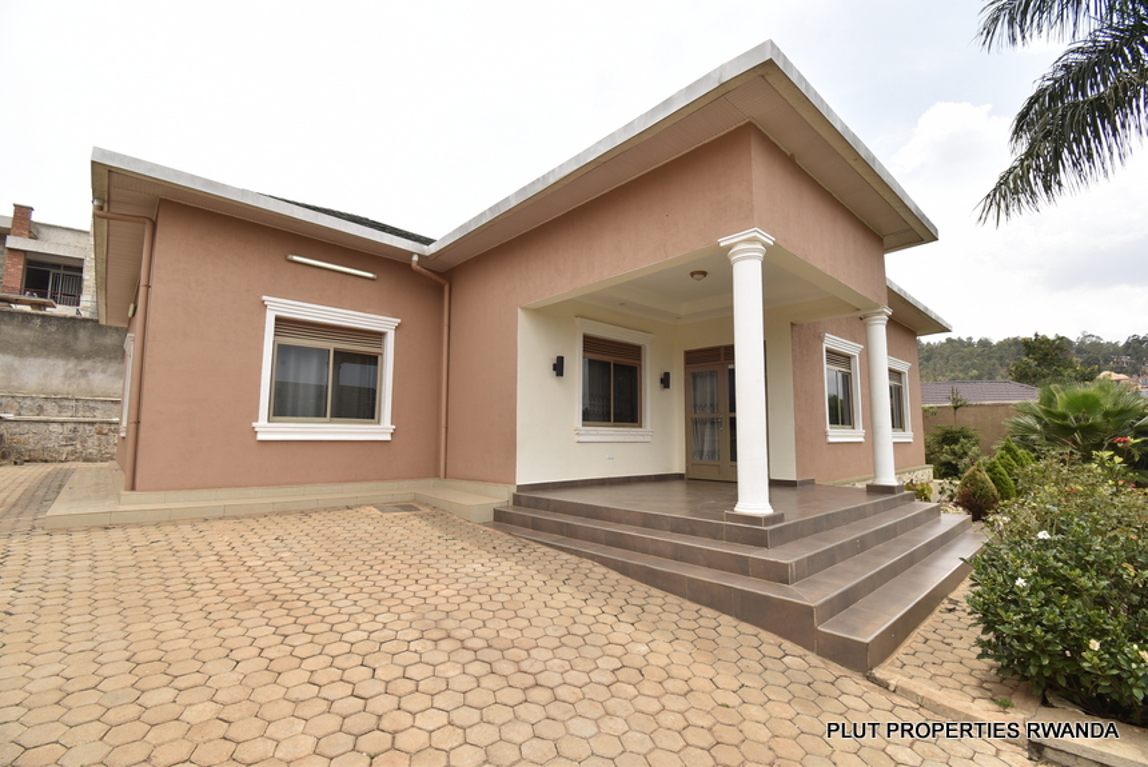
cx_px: 574
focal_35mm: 15
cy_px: 384
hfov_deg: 100.3
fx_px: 479
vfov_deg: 77.4
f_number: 8
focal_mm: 10
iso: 100
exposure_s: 1/160
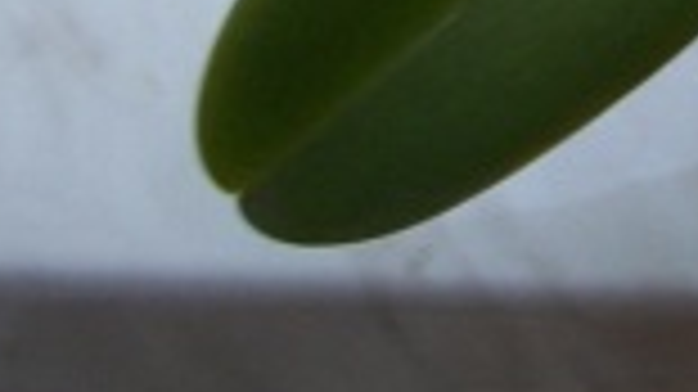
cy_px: -647
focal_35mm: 172
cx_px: 1360
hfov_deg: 11.4
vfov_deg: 6.6
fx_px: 3182
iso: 137
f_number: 3.1
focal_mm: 6.3
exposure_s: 1/30
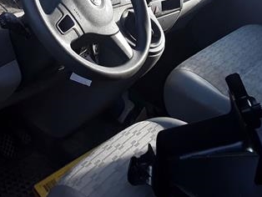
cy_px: 20
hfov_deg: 33.3
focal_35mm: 57
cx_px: 78
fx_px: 432
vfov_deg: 24.9
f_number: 1.9
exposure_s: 1/154
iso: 40
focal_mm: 2.91
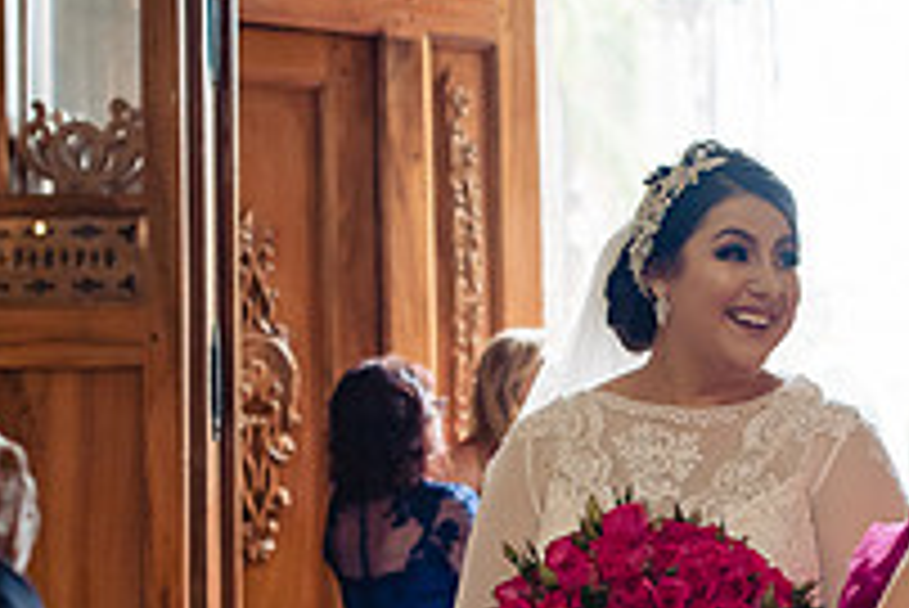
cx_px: 720
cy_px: 448
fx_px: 2628
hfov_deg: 19.4
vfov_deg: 13.1
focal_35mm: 104
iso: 1250
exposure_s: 1/160
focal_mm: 35
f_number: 3.2
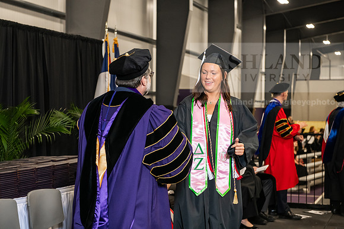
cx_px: 172
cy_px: 114
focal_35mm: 70
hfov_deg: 28.8
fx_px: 669
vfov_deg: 19.5
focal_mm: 70
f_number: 5
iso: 2500
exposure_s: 1/200
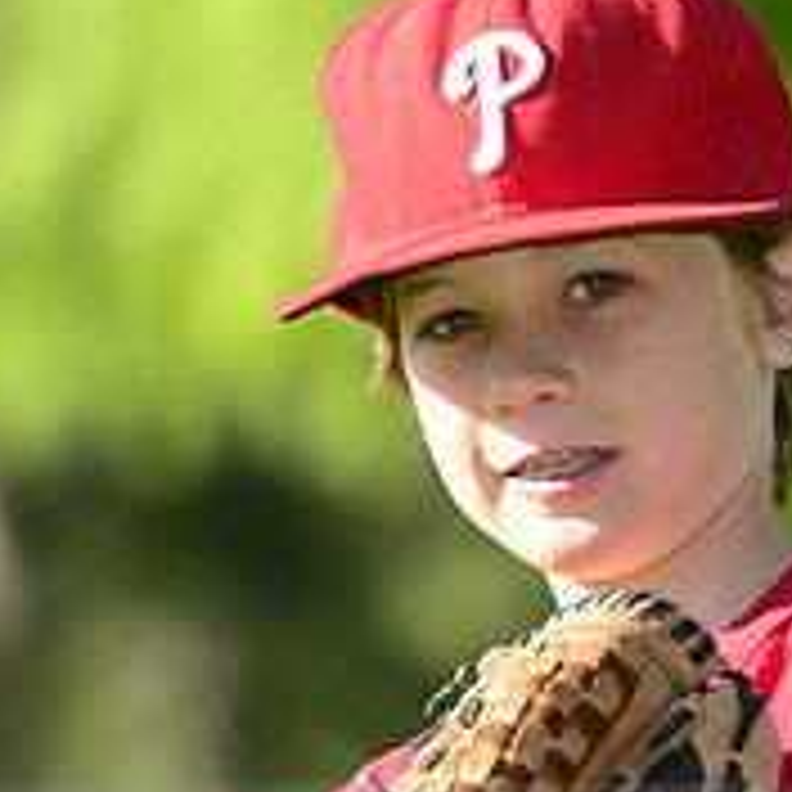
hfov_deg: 3.1
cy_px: 846
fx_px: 14496
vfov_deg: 3.1
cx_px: 673
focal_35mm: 560
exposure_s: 1/500
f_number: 5
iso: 200
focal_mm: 200
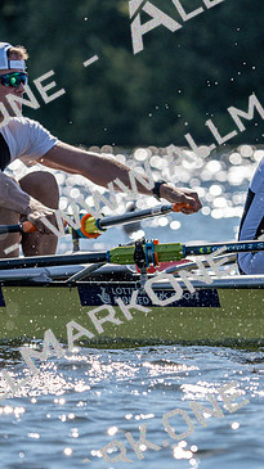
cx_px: 200
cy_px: 242
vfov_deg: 4.3
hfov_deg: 2.4
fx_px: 6230
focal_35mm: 500
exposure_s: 1/1600
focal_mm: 300
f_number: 5.6
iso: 160
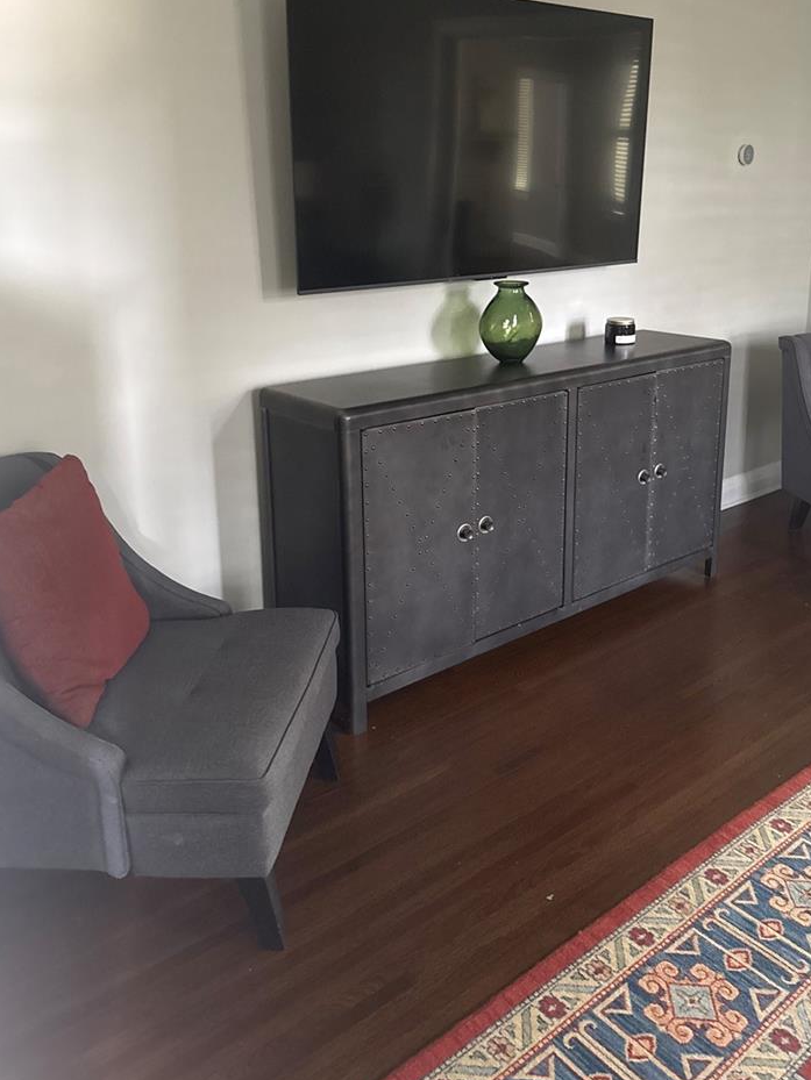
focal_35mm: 31
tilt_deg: -14.3
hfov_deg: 45.1
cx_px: 501
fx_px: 968
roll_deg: -1.1
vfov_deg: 57.9
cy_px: 434
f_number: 1.78
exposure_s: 1/37
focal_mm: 6.76
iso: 1000
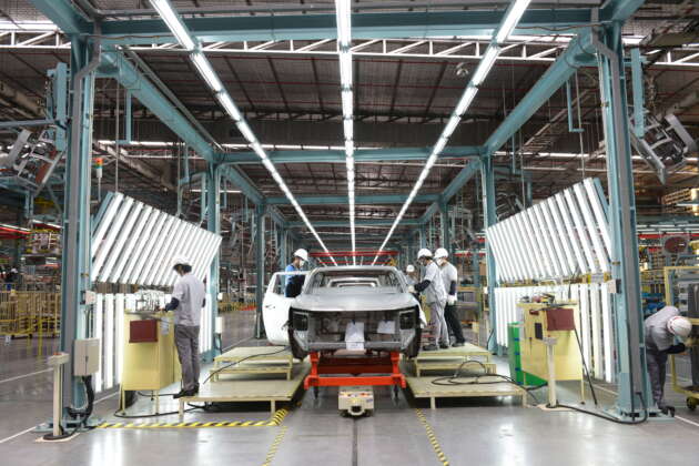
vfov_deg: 45.0
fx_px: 563
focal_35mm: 29
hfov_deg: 63.7
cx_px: 350
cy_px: 233
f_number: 5.6
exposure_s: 1/30
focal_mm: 29
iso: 400
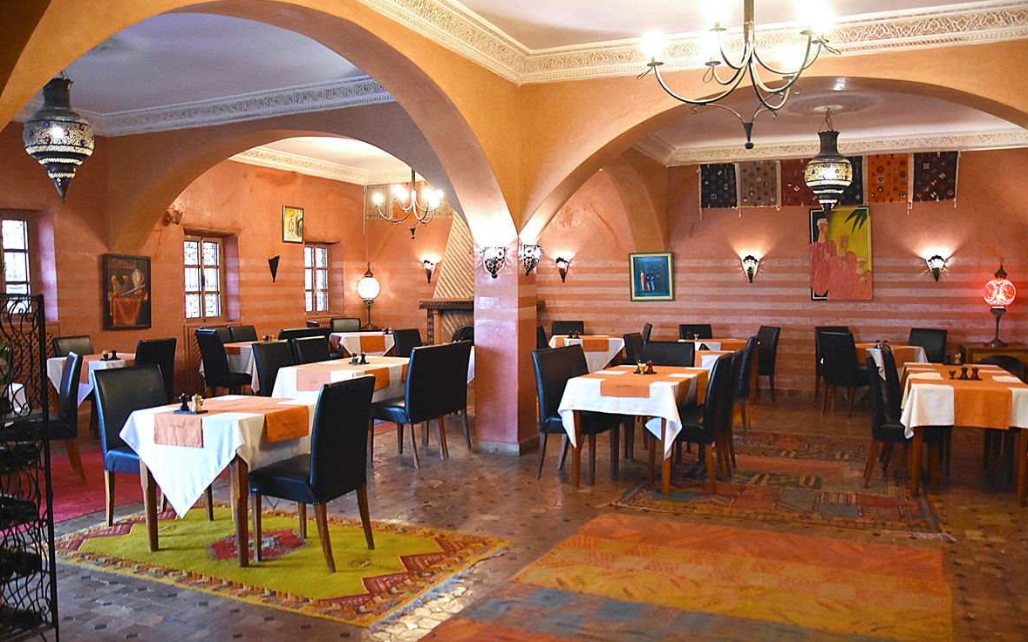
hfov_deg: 66.5
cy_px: 346
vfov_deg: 44.5
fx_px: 784
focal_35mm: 28
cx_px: 514
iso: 3600
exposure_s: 1/60
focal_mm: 18
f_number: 3.5
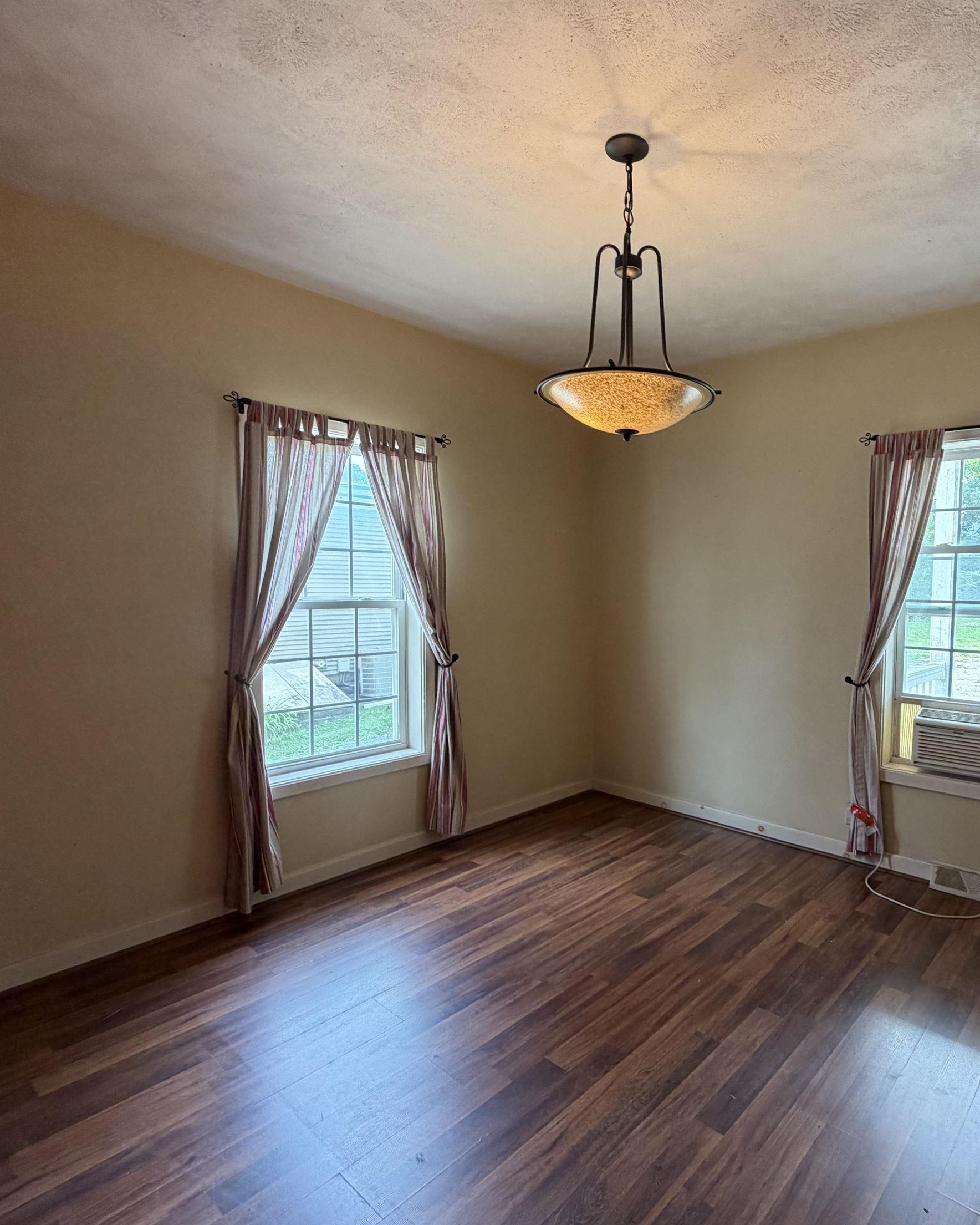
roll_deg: +0.0
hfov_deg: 68.7
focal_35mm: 19
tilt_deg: -3.9
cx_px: 661
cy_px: 633
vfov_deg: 83.2
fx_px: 689
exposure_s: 1/60
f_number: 2.2
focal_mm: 2.22
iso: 200
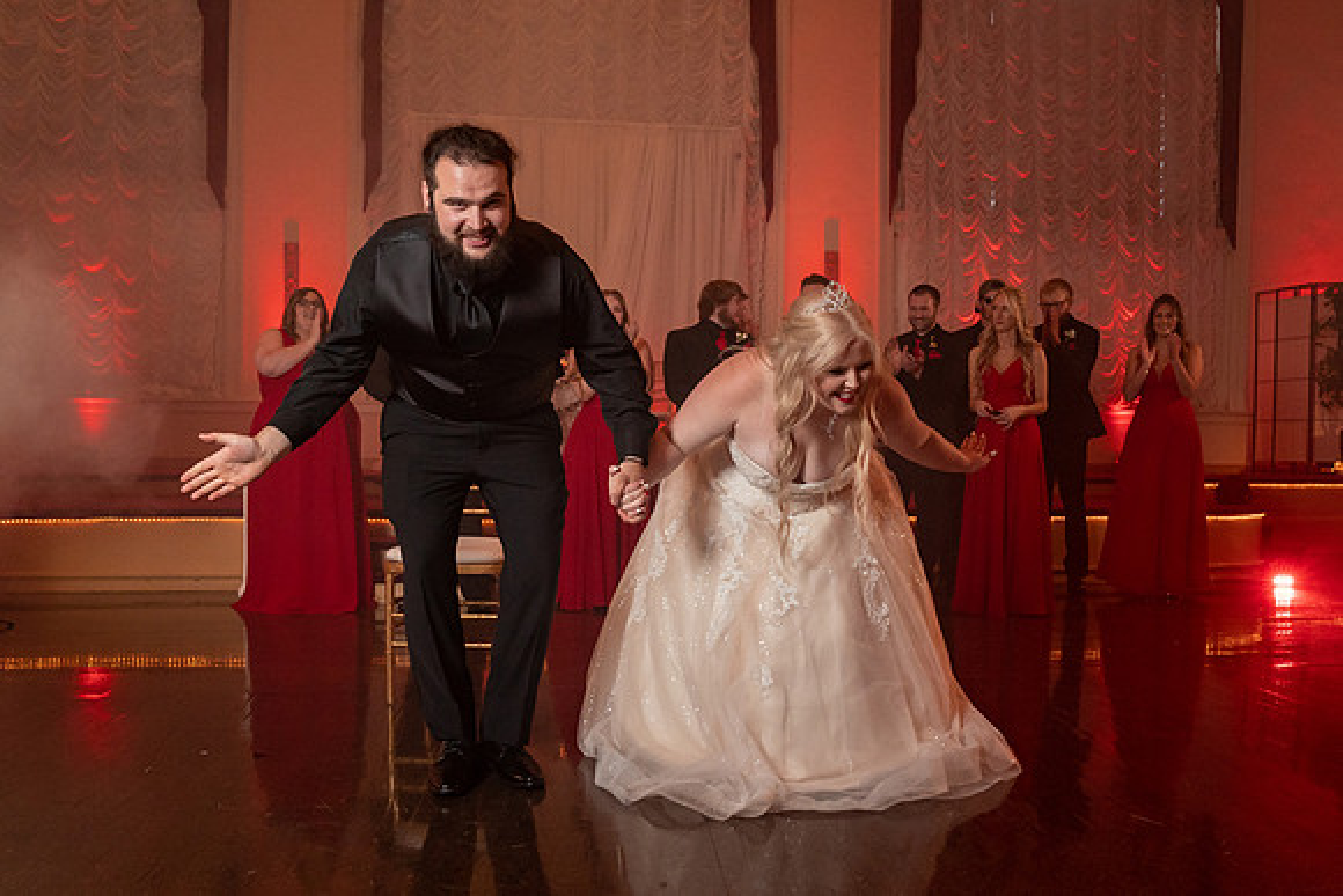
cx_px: 768
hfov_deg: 61.1
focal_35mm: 30
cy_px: 513
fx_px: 1131
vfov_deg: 43.1
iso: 2000
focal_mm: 24
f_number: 4
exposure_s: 1/200
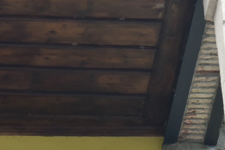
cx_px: -46
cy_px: 284
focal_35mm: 275
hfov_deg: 7.4
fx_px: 1718
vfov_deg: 4.9
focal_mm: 70
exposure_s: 1/400
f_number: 5
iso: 1250
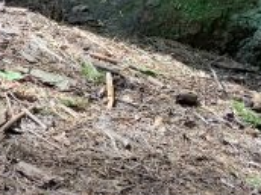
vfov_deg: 12.1
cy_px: -9
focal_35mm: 121
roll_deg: -17.4
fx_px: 912
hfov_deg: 13.0
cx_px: -338
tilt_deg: -17.2
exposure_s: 1/120
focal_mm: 4.25
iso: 100
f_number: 1.8
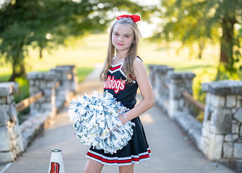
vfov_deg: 21.8
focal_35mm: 65
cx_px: 120
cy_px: 85
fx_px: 448
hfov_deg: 30.2
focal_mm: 50
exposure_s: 1/1000
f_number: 1.2
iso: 200
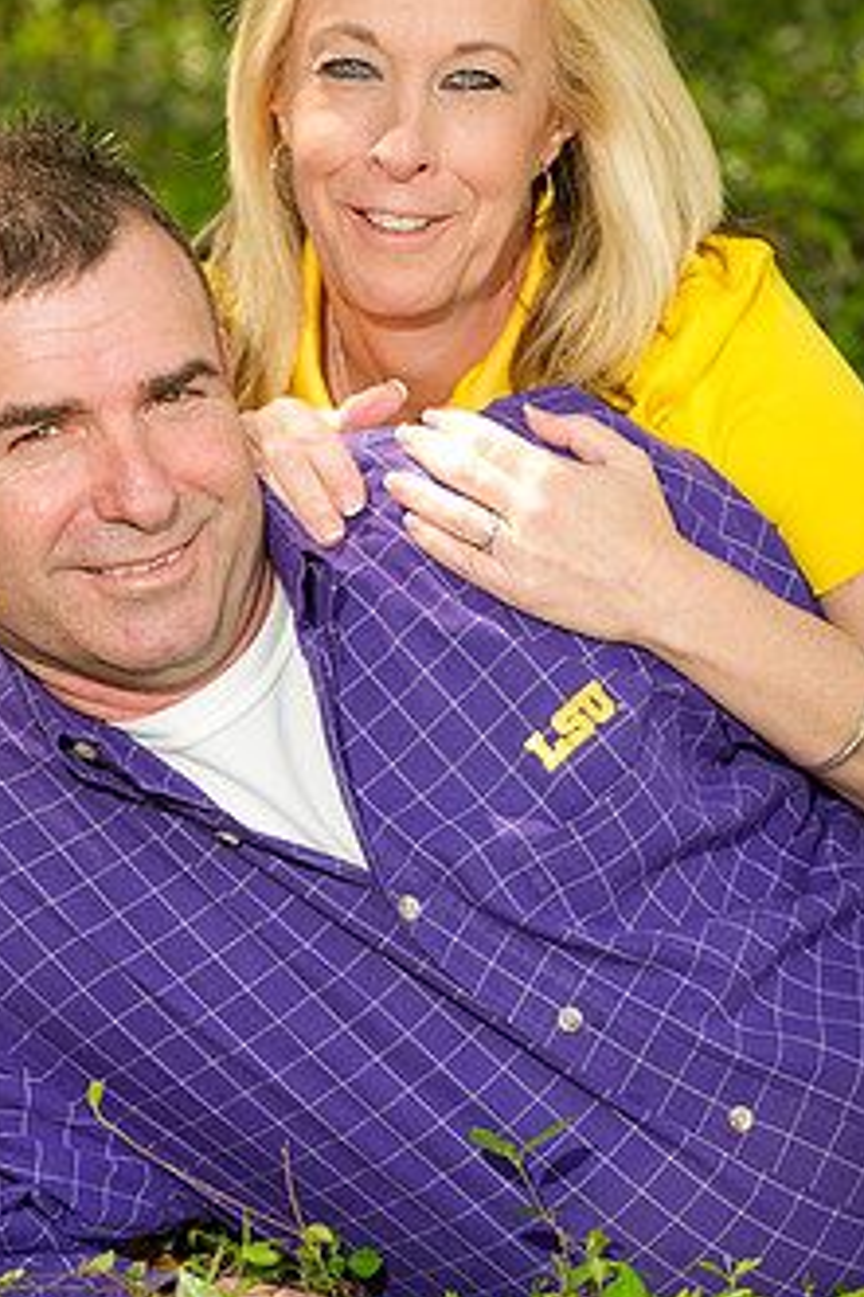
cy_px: 523
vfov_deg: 11.7
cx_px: 287
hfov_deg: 7.8
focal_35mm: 176
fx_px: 6342
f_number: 5
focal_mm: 130
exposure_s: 1/200
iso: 400
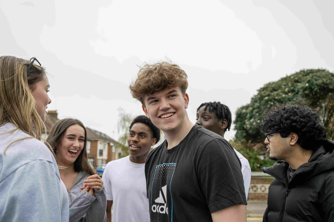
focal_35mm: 30
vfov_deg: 43.0
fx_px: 283
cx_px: 167
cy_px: 111
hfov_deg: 61.1
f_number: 4
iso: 250
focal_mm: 30.5
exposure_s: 1/400
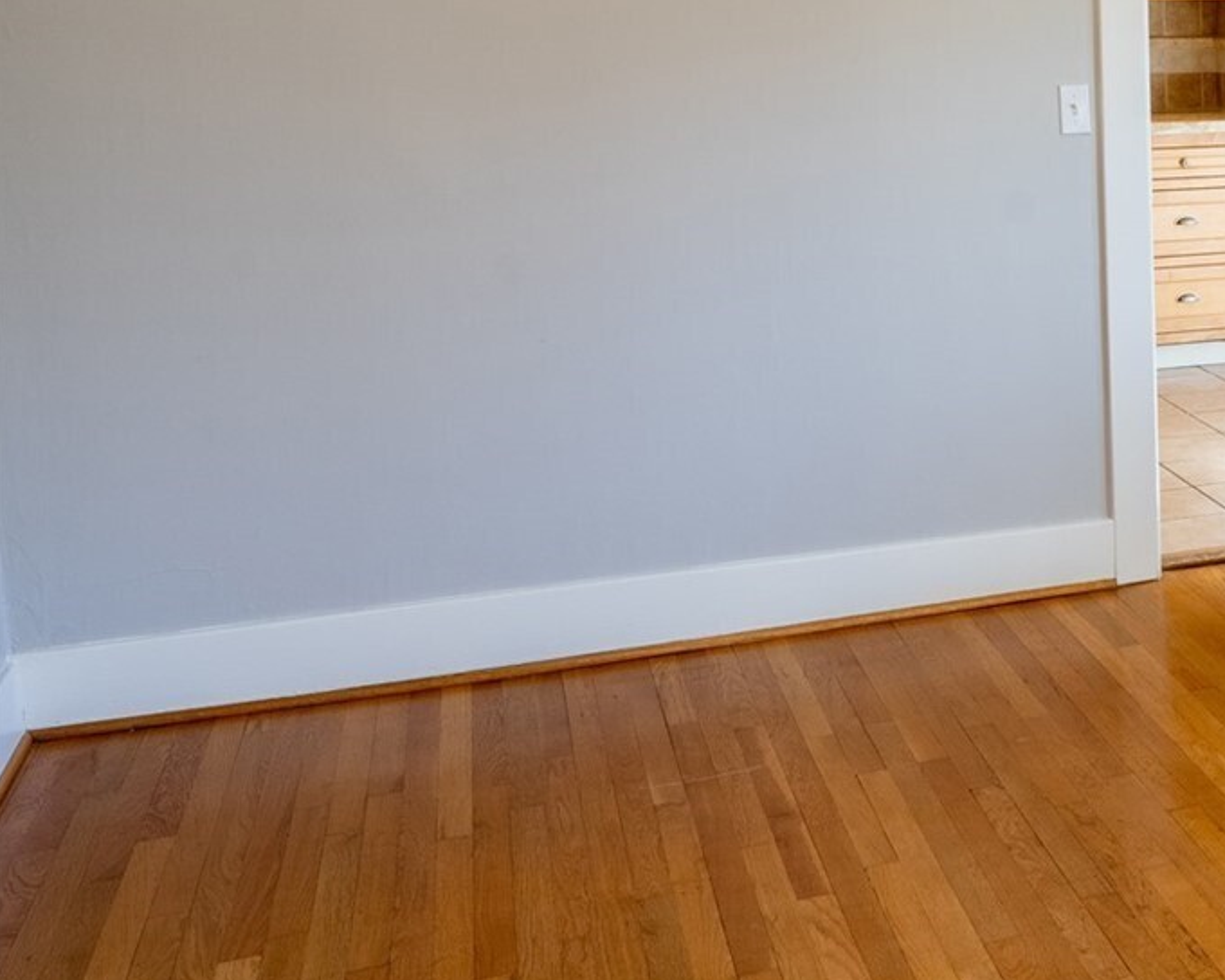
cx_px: 1434
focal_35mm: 53
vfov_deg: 28.3
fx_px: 1922
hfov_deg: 30.5
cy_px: 294
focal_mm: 24
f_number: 8
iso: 500
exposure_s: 1/250
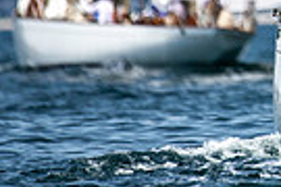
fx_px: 20160
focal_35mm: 2583
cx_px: 585
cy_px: -156
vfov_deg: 0.5
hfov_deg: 0.8
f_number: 5
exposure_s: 1/3200
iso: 400
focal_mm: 600
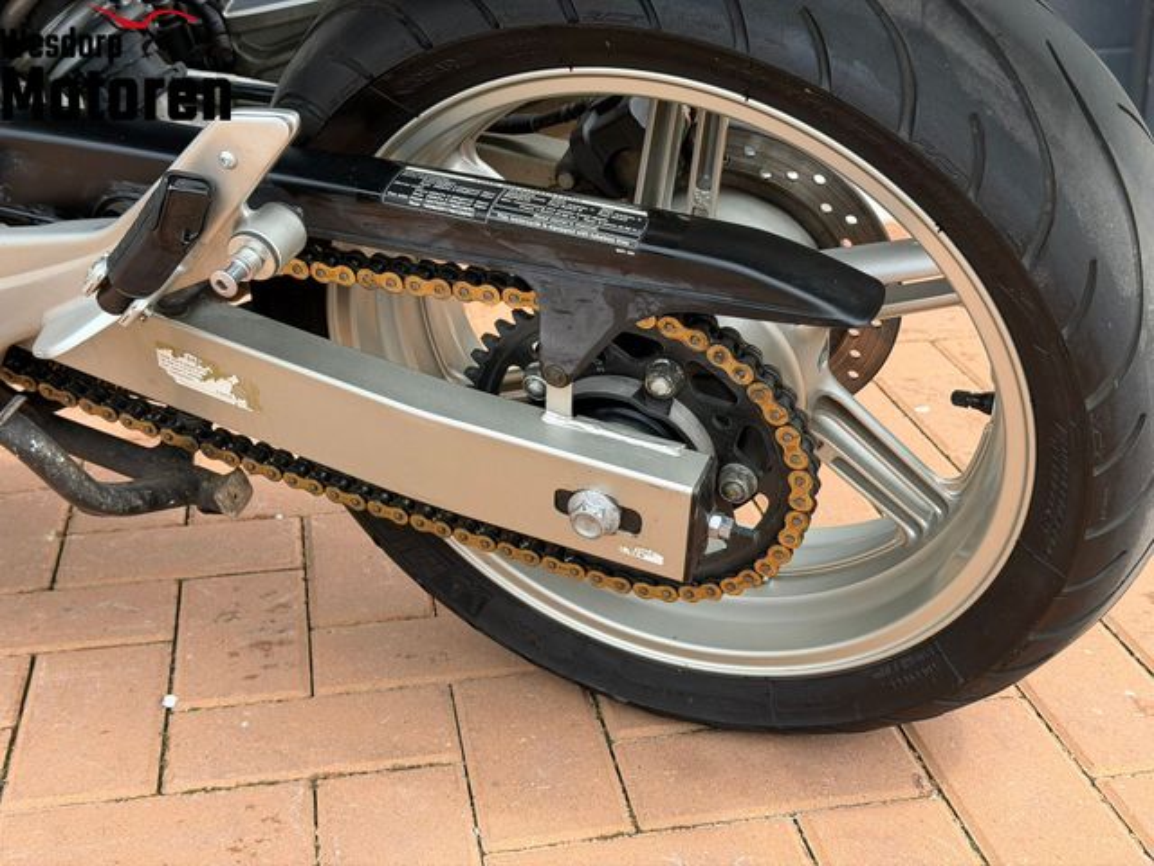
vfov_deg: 30.3
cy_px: 433
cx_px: 577
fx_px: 1600
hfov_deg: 39.7
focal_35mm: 48
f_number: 1.78
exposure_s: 1/987
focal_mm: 6.76
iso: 64
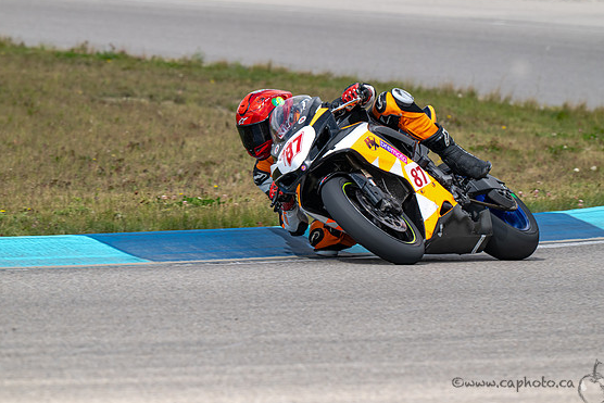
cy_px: 195
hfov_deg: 4.0
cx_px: 303
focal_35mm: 511
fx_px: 8575
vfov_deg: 2.7
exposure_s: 1/800
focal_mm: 490
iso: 450
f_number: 11
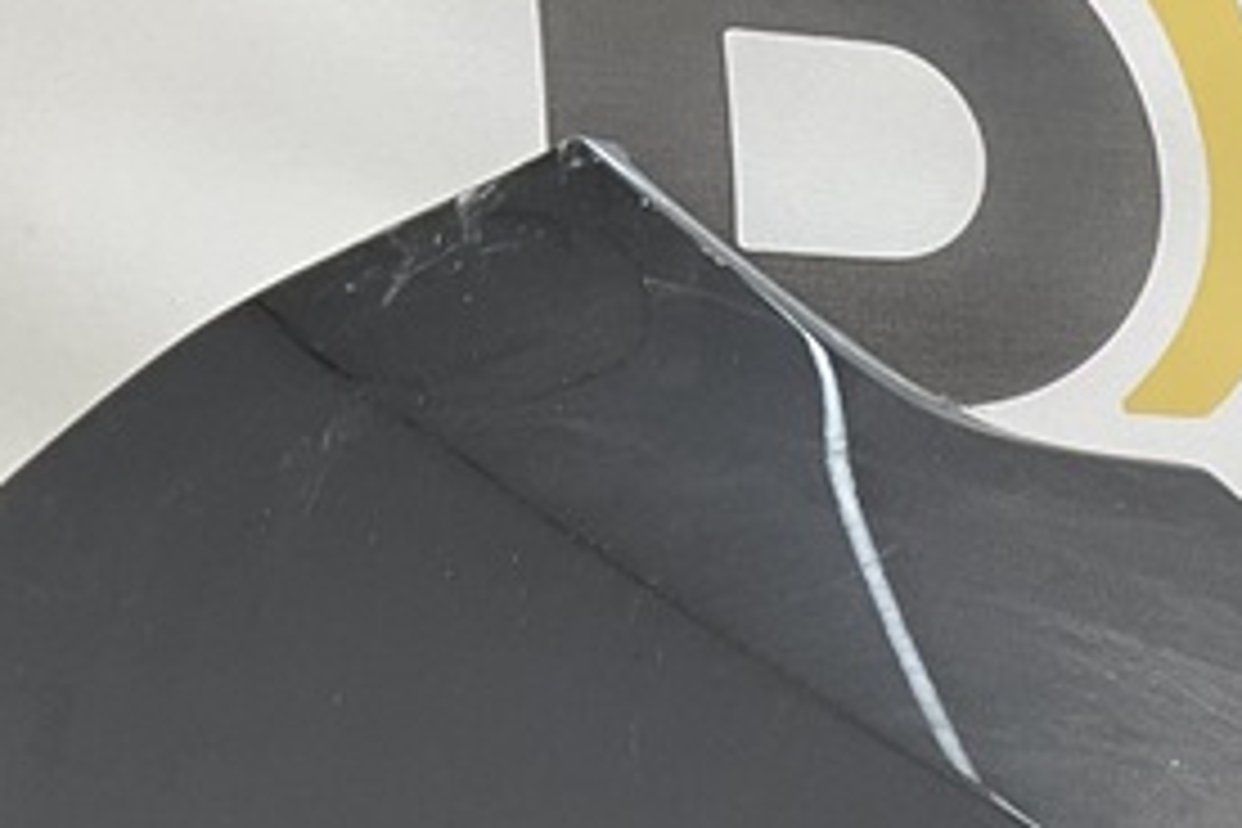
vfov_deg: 11.2
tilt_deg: -15.7
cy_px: 1670
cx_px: 1822
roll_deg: -2.6
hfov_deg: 17.0
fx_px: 3795
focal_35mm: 110
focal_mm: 3
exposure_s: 1/154
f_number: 1.8
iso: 16
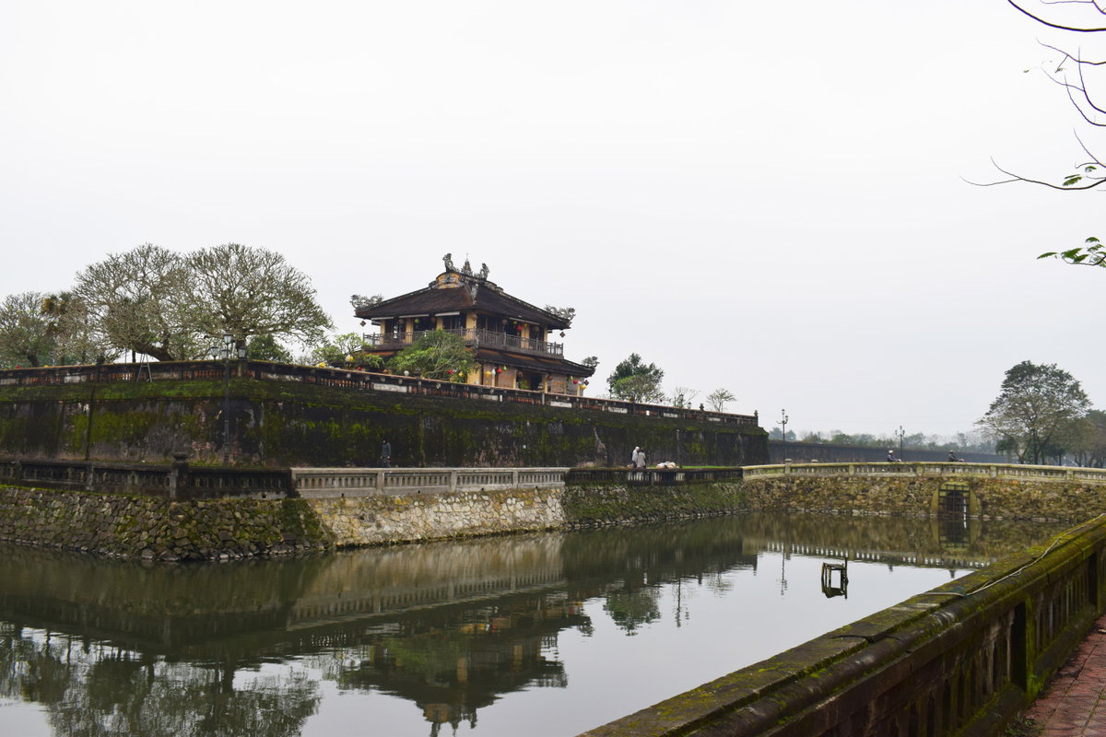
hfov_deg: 57.2
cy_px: 368
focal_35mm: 33
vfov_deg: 40.0
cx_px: 553
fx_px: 1014
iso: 400
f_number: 8
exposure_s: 1/50
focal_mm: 22
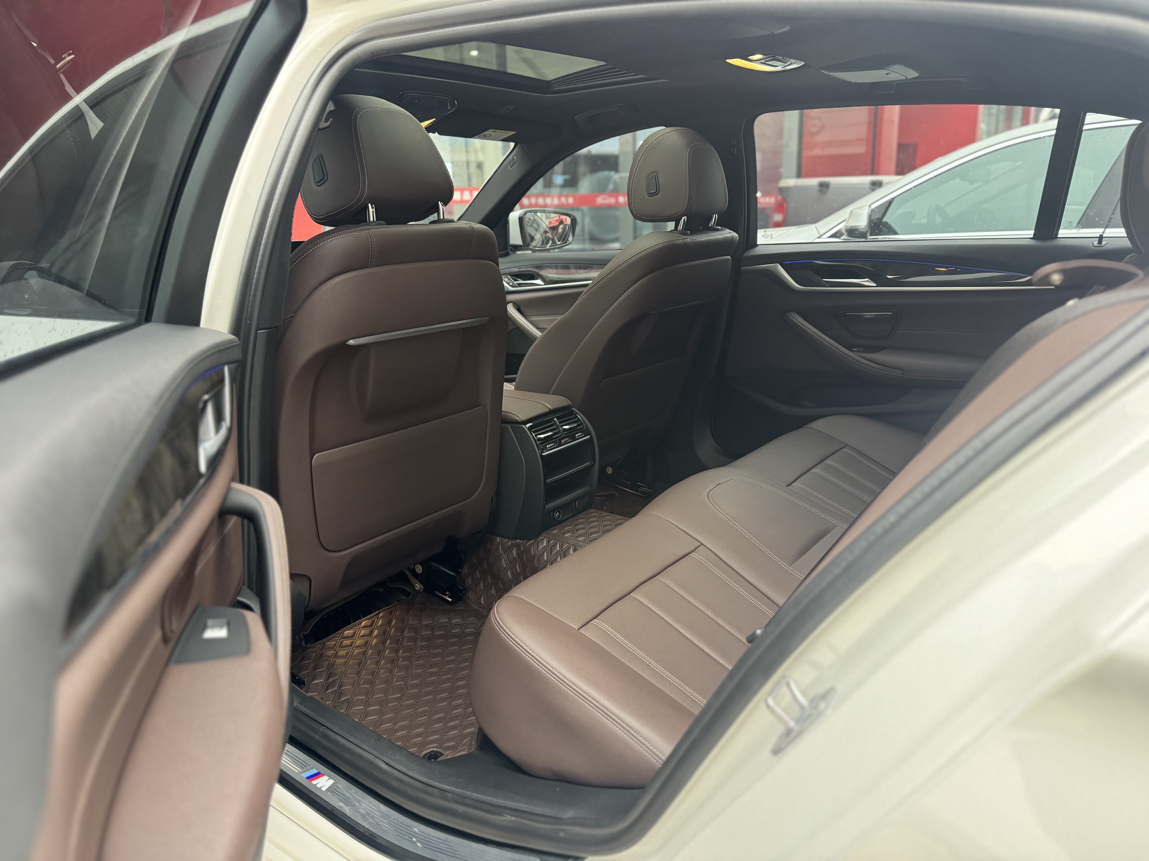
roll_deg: +1.1
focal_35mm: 24
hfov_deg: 71.6
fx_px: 797
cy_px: 430
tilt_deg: -14.3
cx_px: 574
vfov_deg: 56.8
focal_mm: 6.76
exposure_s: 1/50
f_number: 1.78
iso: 500
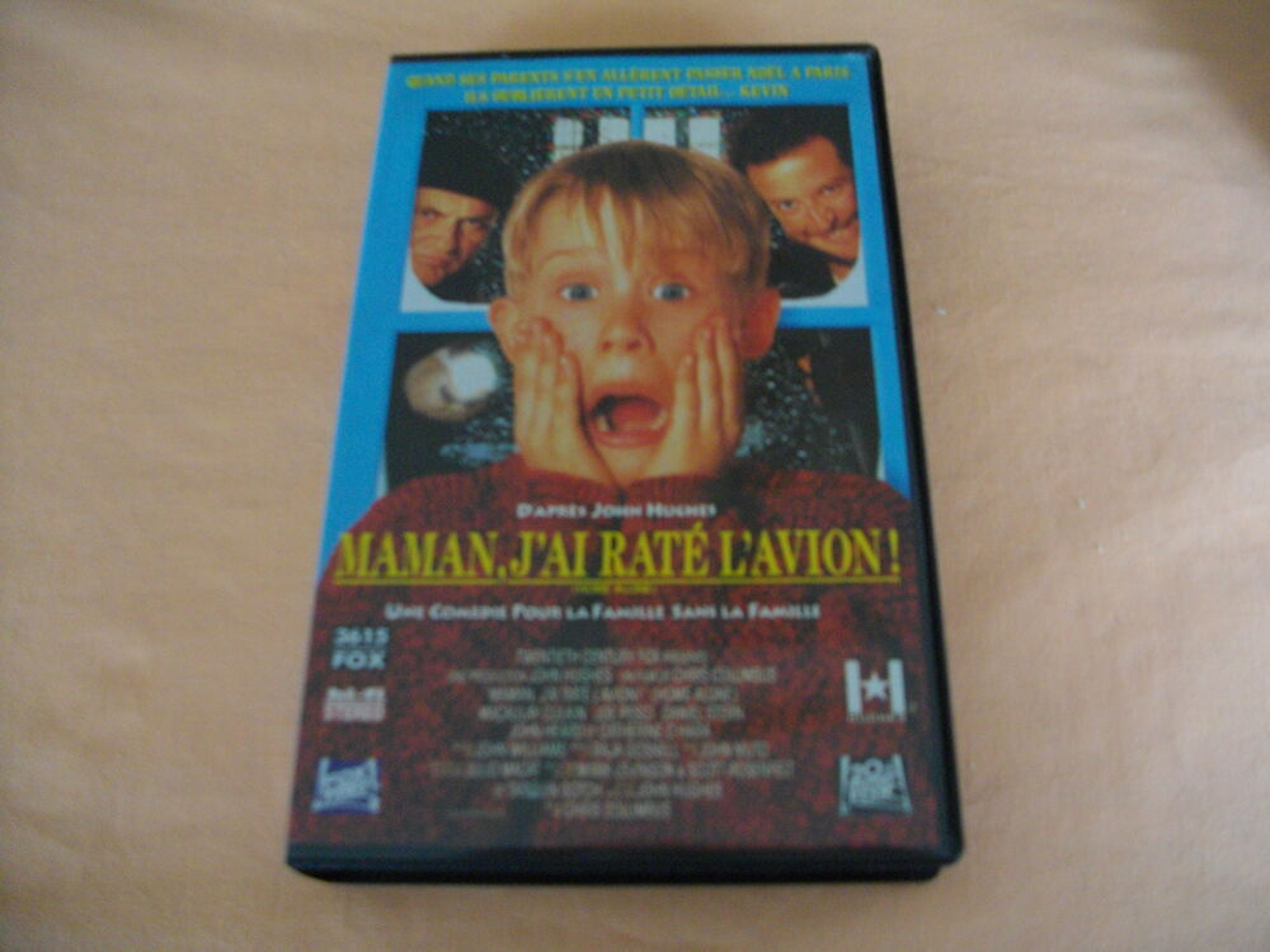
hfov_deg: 56.8
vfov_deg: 44.2
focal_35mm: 32
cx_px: 635
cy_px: 476
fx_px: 1174
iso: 309
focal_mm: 5.7
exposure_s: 1/50
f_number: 2.9
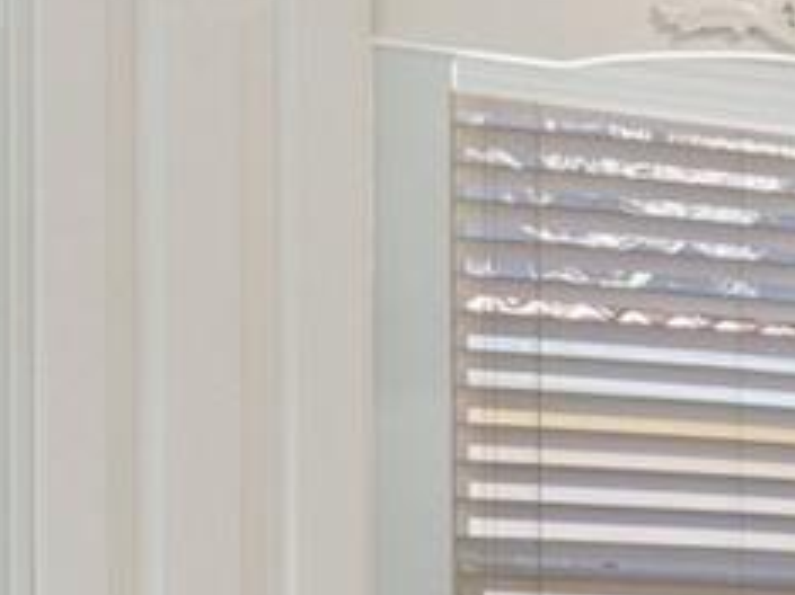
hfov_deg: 10.1
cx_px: 2351
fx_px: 3381
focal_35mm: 147
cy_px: 963
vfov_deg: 9.7
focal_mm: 15
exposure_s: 1/6
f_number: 8
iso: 250
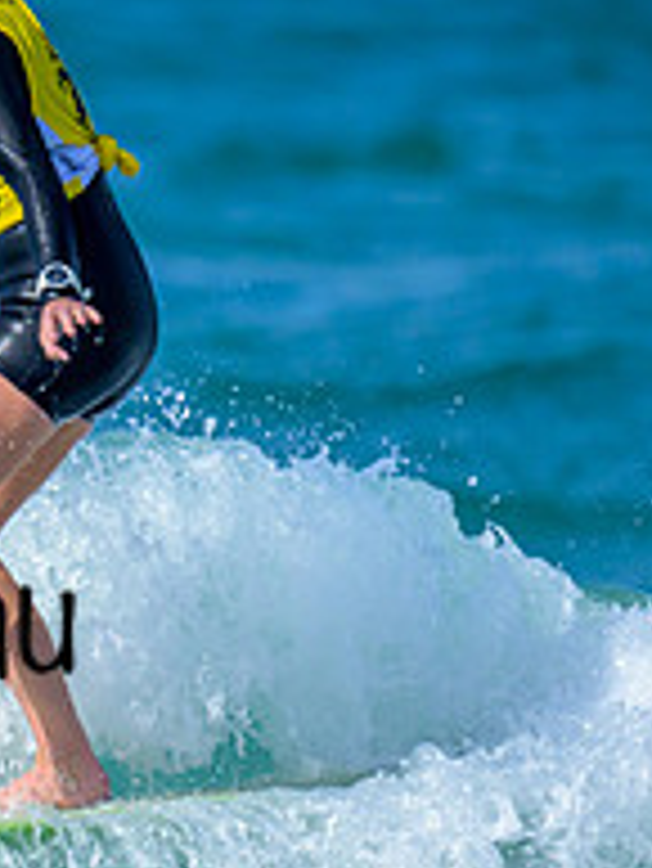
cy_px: 662
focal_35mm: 3181
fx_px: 79798
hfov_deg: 0.5
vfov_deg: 0.6
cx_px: -834
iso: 280
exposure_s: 1/2000
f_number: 6.3
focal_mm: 800
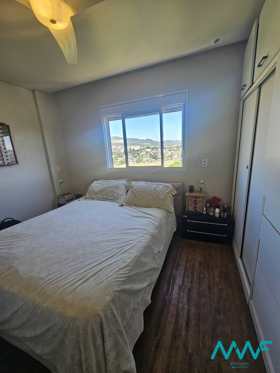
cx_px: 140
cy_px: 186
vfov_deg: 106.2
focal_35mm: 13
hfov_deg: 89.9
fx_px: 140
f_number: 2.2
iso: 64
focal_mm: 2.2
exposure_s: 1/120
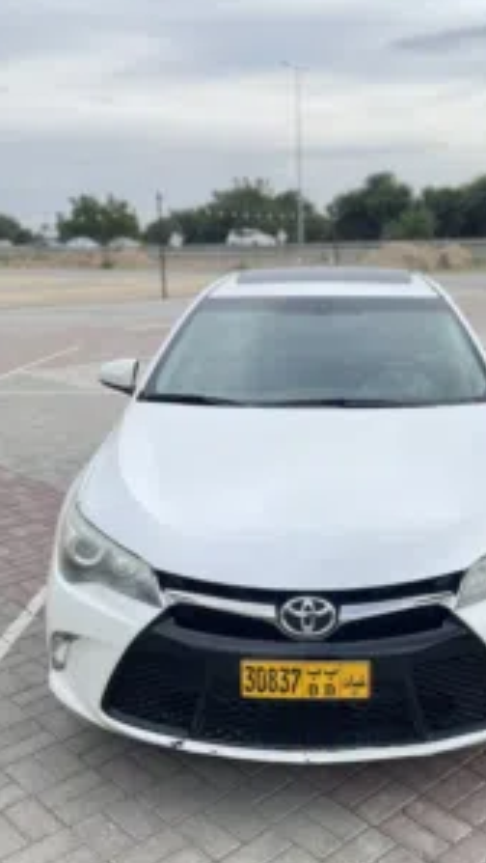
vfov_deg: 52.8
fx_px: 869
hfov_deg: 31.0
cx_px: 327
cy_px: 432
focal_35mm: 38
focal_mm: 4.2
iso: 32
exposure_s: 1/622
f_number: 1.6
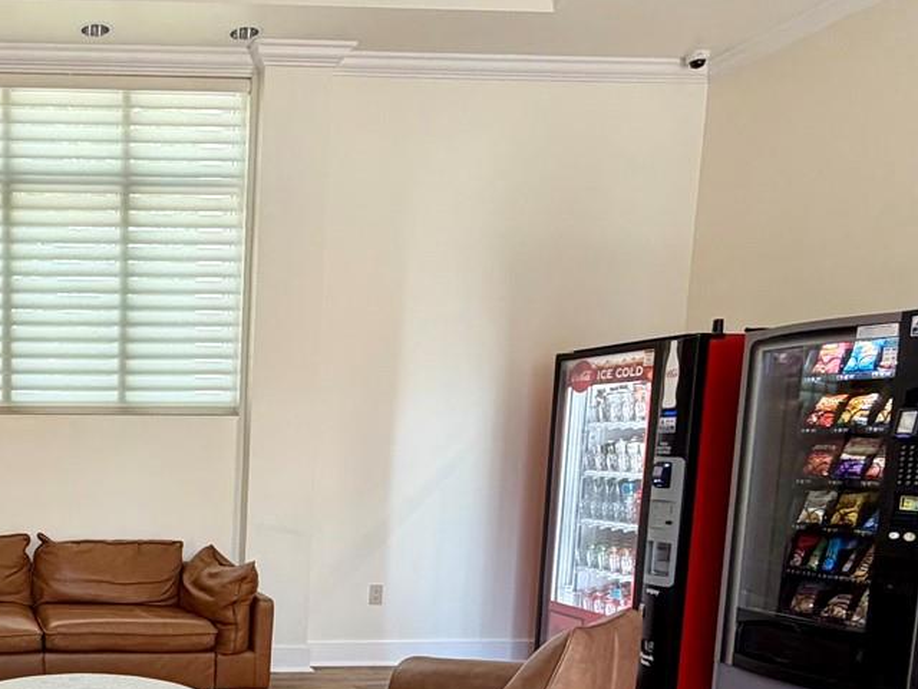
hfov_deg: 45.4
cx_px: 23
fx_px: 928
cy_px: 560
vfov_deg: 39.0
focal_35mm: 35
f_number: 2.2
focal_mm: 2.22
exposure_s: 1/121
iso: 125
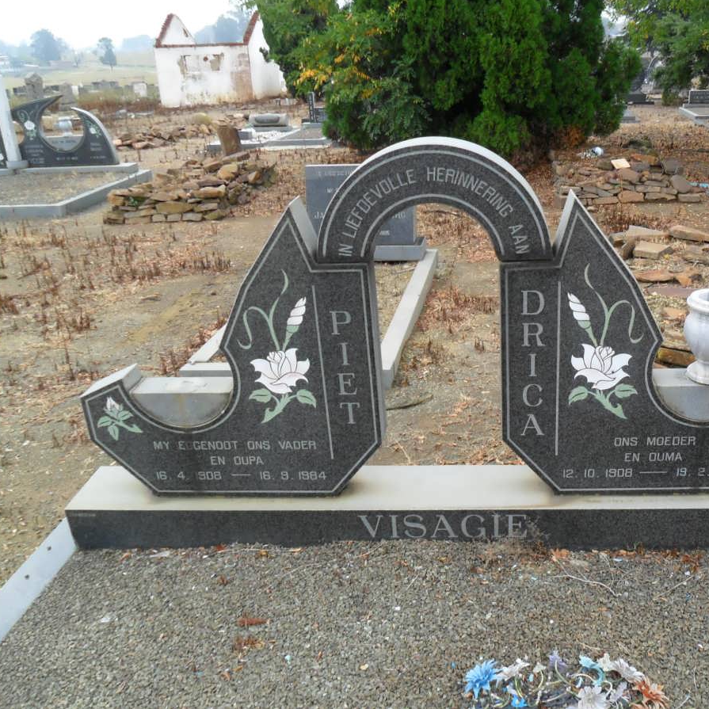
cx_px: 464
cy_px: 353
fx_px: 742
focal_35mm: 32
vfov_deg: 51.1
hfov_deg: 50.3
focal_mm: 4.9
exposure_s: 1/180
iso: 100
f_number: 3.5
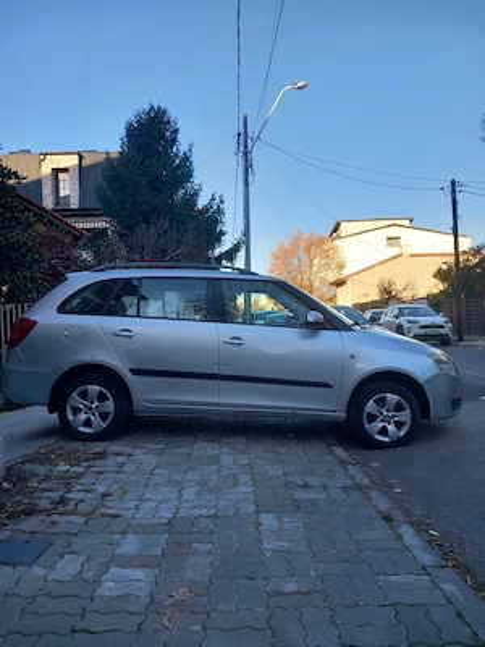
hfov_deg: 51.4
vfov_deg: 65.3
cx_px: 242
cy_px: 324
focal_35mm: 27
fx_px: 504
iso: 20
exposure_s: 1/111
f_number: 1.8
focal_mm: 4
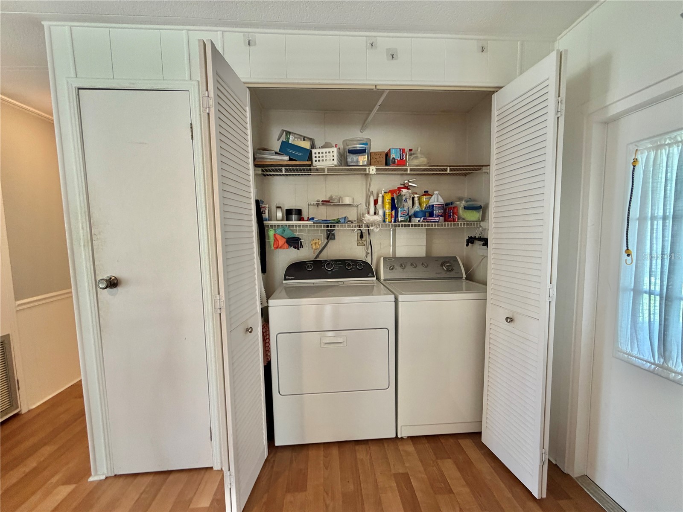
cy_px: 256
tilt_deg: -3.7
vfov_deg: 85.7
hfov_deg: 102.1
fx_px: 276
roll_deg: +0.1
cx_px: 342
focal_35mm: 14
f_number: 2.2
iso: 250
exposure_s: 1/120
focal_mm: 2.22
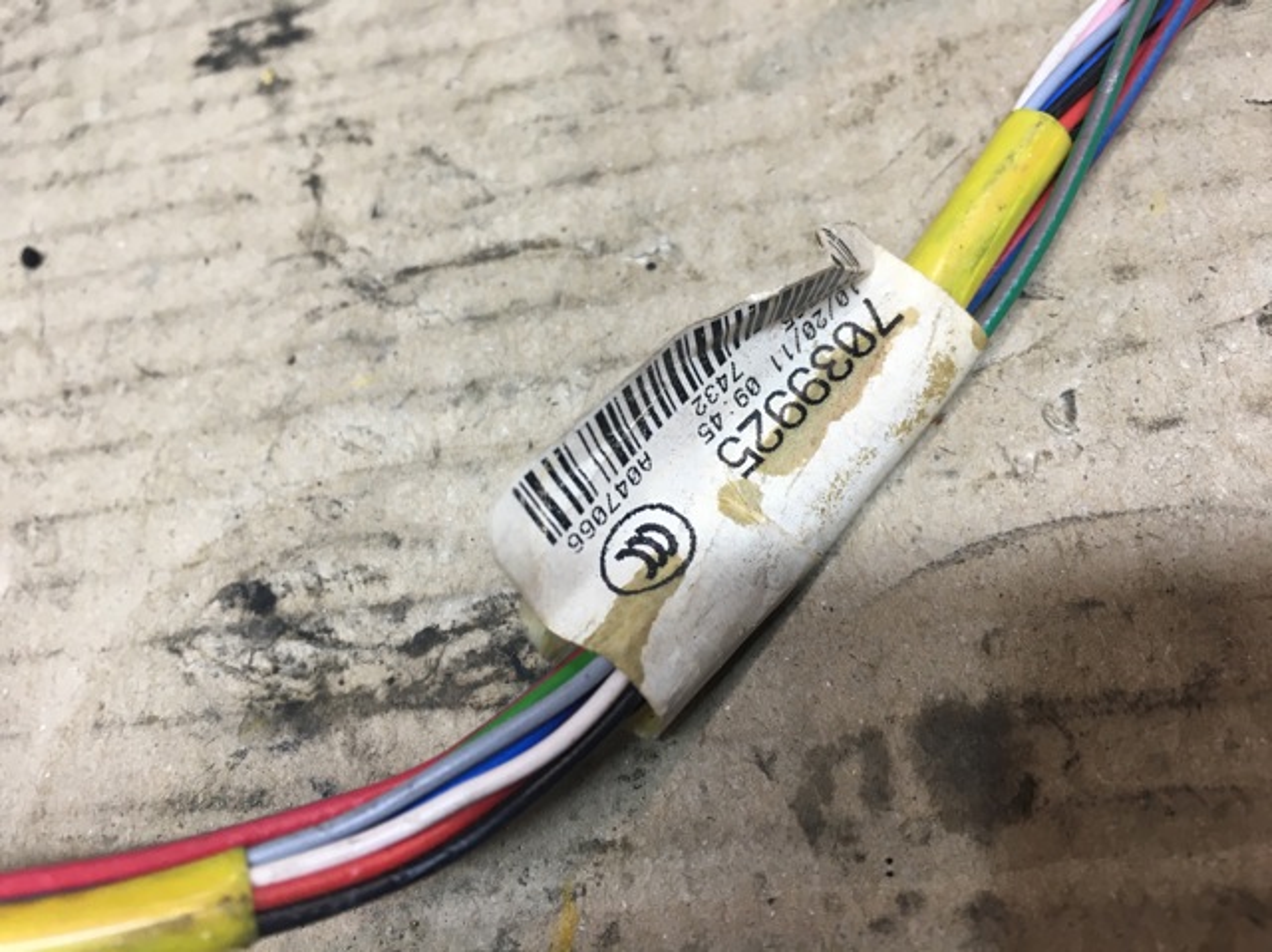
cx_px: 636
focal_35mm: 29
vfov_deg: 48.2
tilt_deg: -61.8
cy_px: 476
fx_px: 1065
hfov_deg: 61.7
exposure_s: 1/33
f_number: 2.2
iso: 64
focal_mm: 4.15
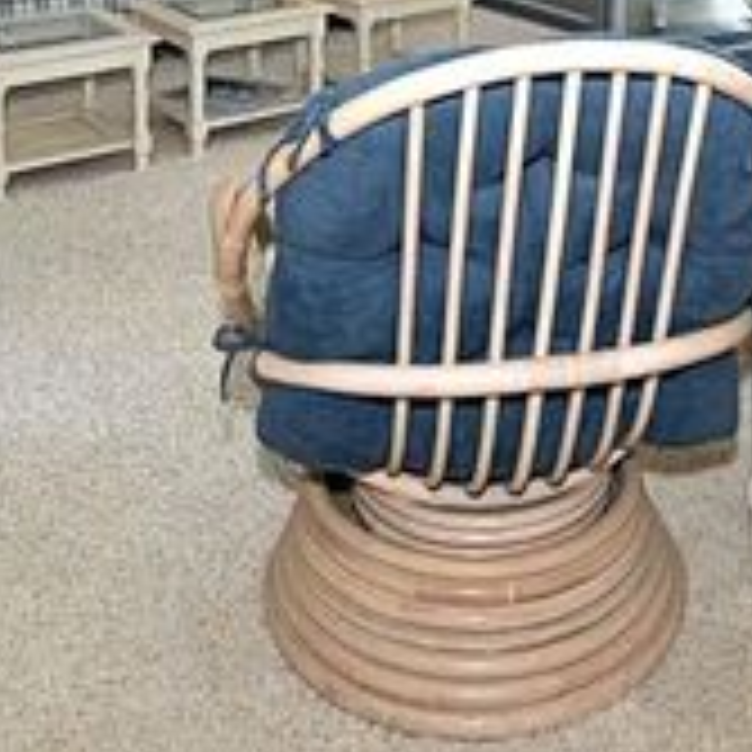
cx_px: 522
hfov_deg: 32.4
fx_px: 1278
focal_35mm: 52
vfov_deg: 27.8
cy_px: -200
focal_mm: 16
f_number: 4
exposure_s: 1/30
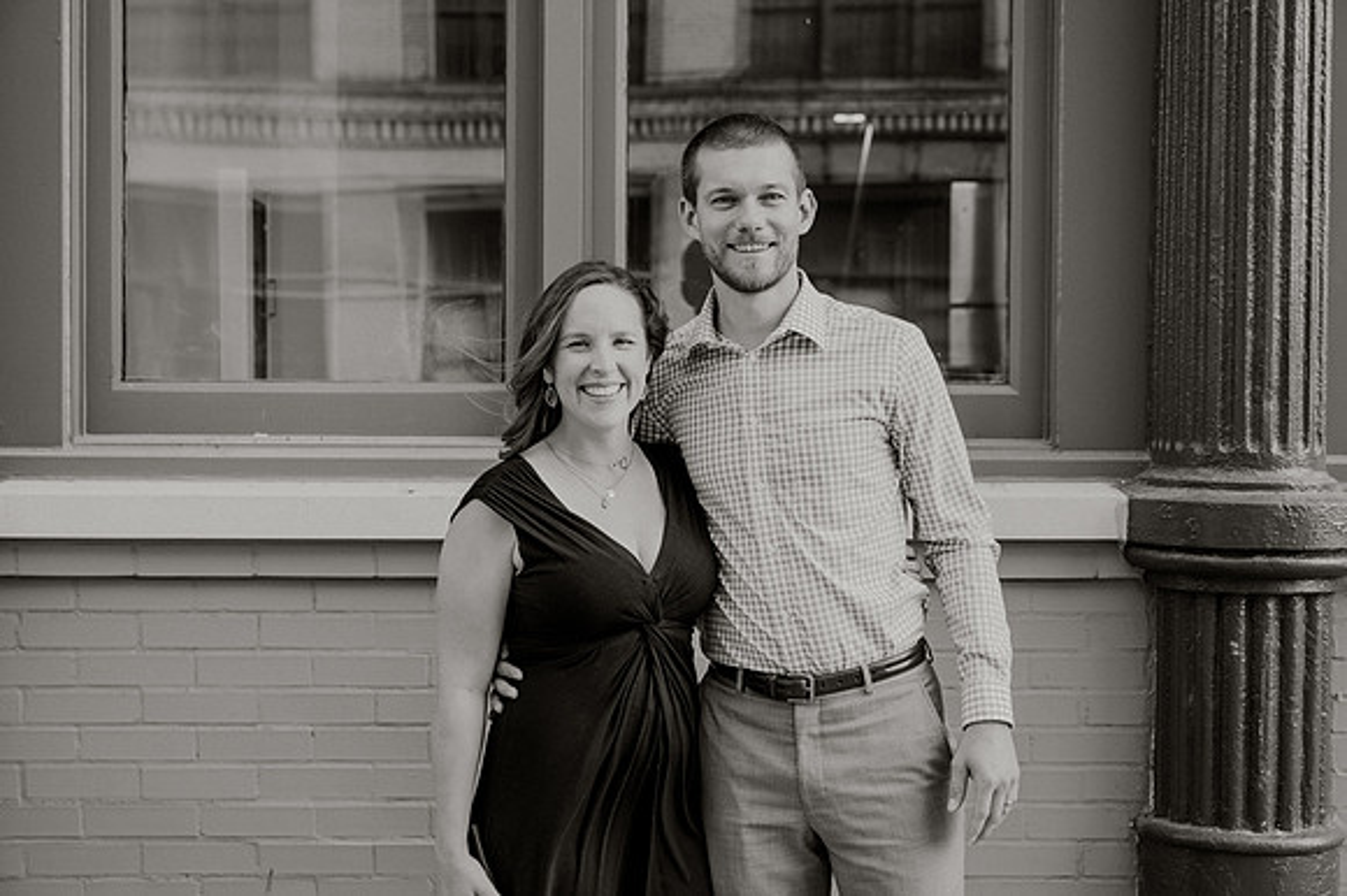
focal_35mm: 50
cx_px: 664
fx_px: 1881
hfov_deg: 39.4
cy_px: 448
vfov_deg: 26.8
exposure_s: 1/320
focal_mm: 49
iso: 100
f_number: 4
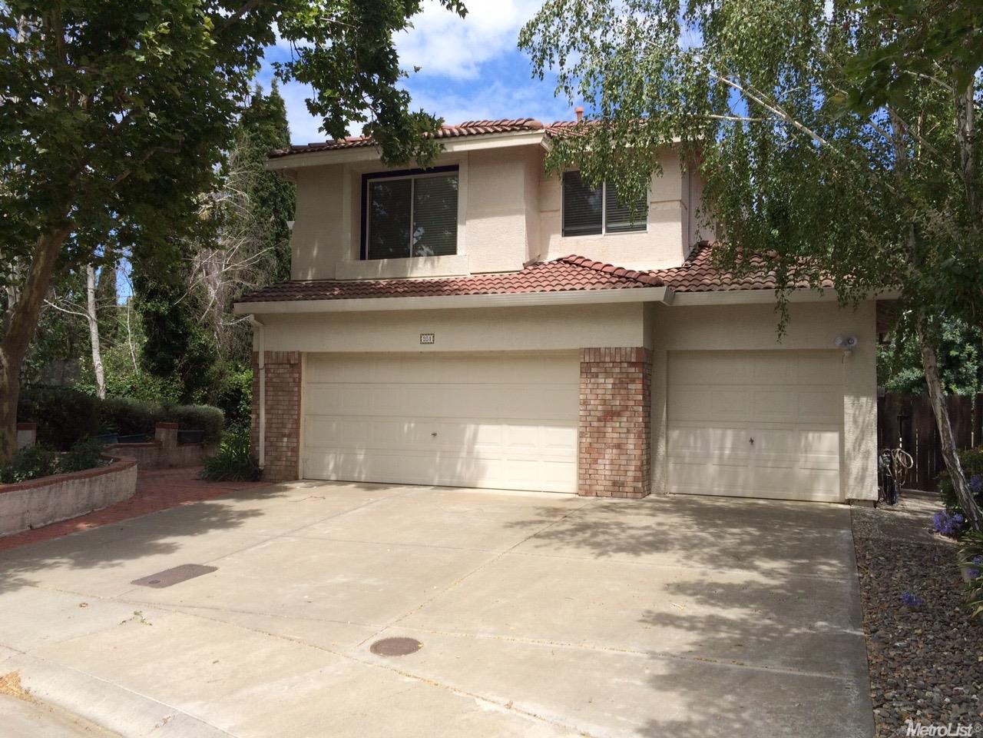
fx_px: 824
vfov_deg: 48.2
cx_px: 492
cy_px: 369
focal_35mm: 29
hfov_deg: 61.7
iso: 32
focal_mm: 4.15
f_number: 2.2
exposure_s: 1/1786
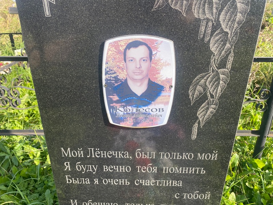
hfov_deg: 67.3
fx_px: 205
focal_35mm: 26
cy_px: 102
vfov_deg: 53.1
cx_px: 136
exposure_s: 1/839
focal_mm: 4.25
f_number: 1.8
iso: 32
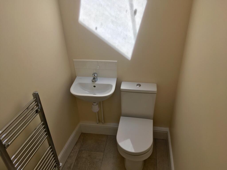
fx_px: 190
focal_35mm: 29
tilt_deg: -34.5
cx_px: 114
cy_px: 85
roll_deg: +1.8
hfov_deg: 61.7
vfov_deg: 48.2
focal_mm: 4.15
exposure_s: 1/377
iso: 25
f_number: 2.2
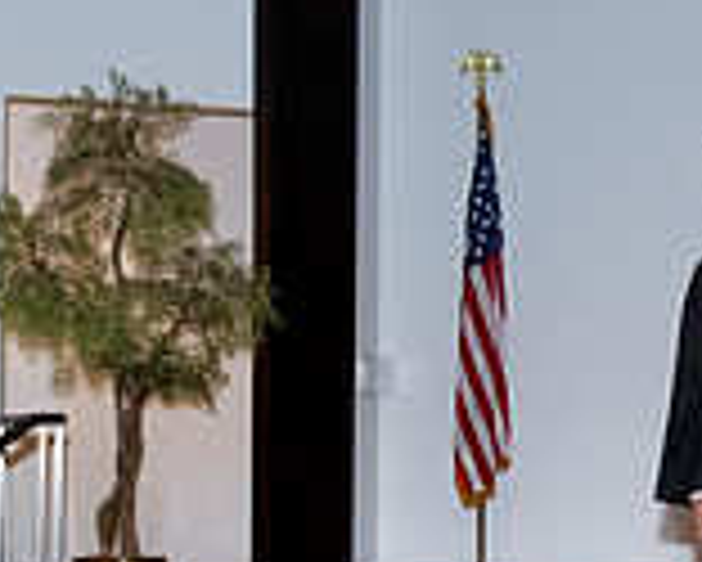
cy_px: 452
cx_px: 1215
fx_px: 2536
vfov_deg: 12.6
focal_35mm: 122
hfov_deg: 14.2
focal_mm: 35
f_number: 8
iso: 6400
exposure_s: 1/200
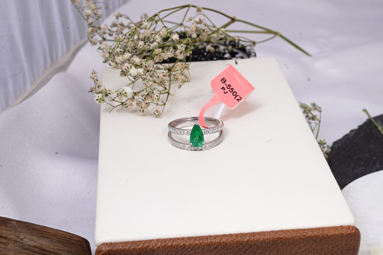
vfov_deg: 19.4
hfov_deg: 28.9
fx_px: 744
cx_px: 192
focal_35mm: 70
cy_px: 128
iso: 640
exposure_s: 1/60
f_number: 22
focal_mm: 70
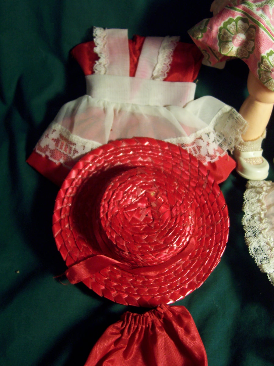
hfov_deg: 38.7
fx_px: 390
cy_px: 183
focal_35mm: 37
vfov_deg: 50.1
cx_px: 137
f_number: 2.8
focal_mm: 5.6
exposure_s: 1/45
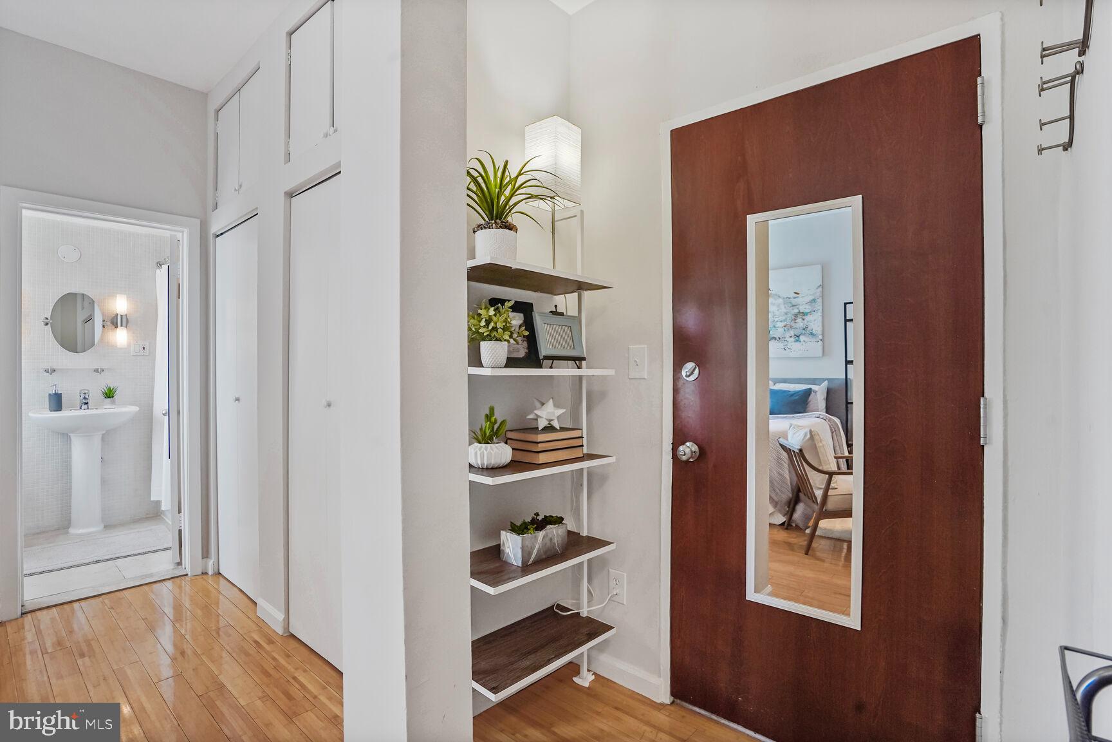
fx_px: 494
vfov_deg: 73.7
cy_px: 371
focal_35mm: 16
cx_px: 556
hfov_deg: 96.7
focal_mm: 16
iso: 800
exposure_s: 1/60
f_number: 8
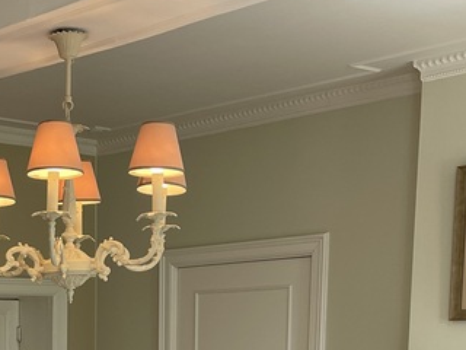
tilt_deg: -10.0
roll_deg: +0.5
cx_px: -4
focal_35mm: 80
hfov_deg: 23.4
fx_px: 1077
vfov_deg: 16.6
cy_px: 538
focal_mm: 5.1
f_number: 1.6
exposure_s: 1/100
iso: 50
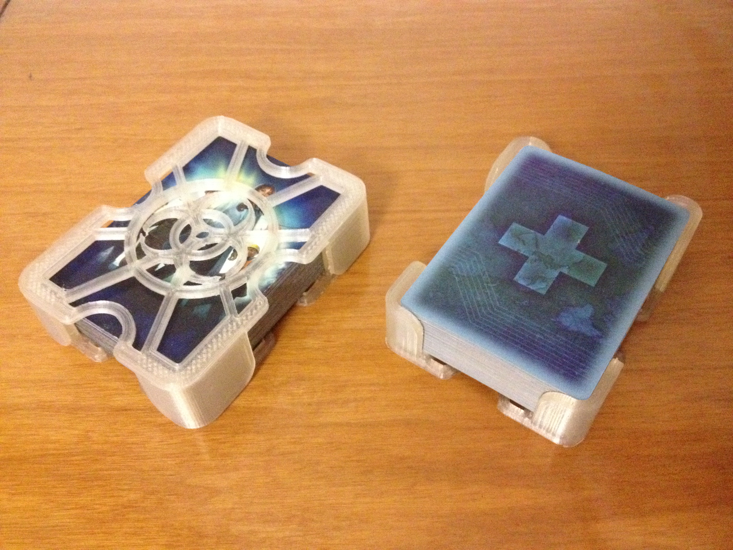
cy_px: 275
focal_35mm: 35
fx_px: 741
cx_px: 366
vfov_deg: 40.7
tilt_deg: -51.5
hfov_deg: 52.6
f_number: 2.4
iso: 800
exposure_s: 1/15
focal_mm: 4.28
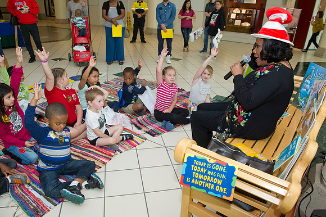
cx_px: 163
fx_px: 235
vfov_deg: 49.5
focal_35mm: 26
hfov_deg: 69.4
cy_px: 108
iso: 1250
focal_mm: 26
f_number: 5.6
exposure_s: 1/250
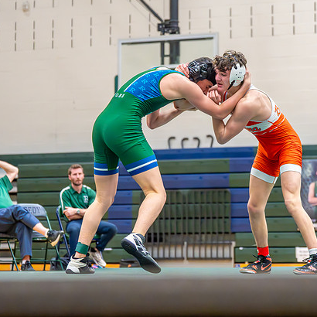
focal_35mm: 121
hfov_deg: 14.3
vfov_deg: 14.4
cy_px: 132
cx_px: 247
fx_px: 1254
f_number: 2.8
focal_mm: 70
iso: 6400
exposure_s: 1/1000
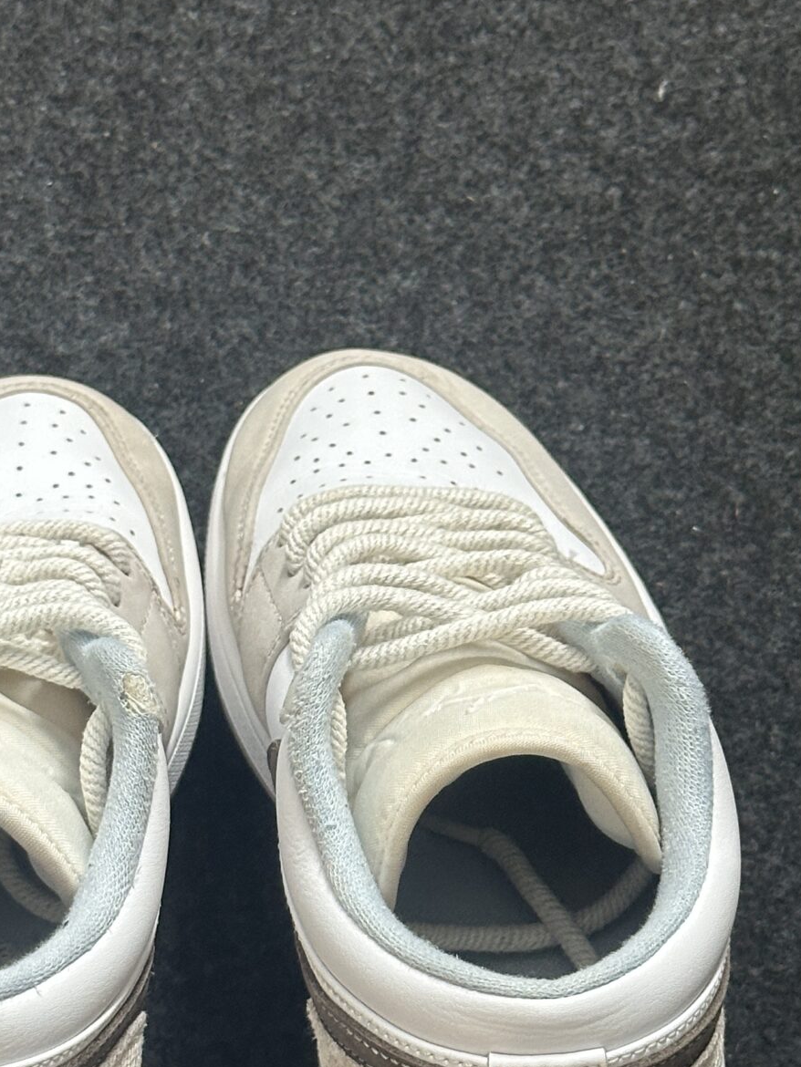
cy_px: 751
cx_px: 274
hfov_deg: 14.1
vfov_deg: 18.6
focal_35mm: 105
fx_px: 3238
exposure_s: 1/50
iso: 250
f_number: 1.78
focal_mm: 6.86
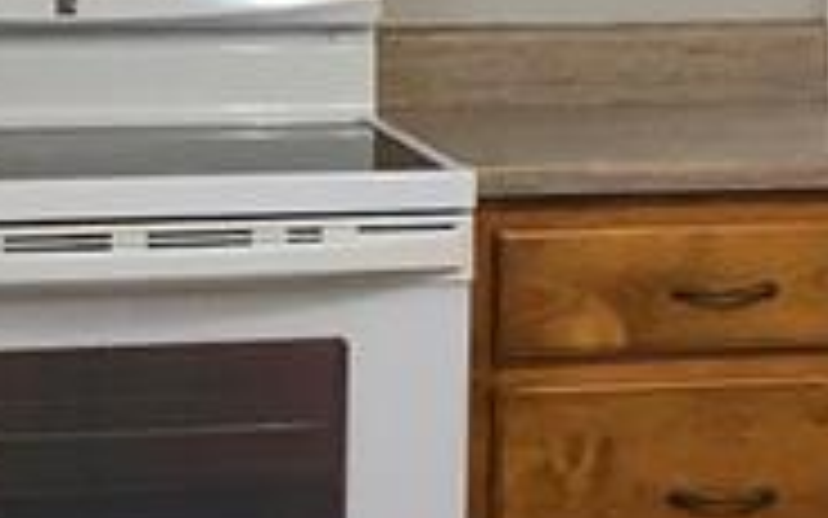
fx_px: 4649
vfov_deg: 6.3
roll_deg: -0.2
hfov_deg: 10.1
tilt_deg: -1.6
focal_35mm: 206
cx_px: 832
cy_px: -140
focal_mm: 3.99
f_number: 1.8
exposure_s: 1/30
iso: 40
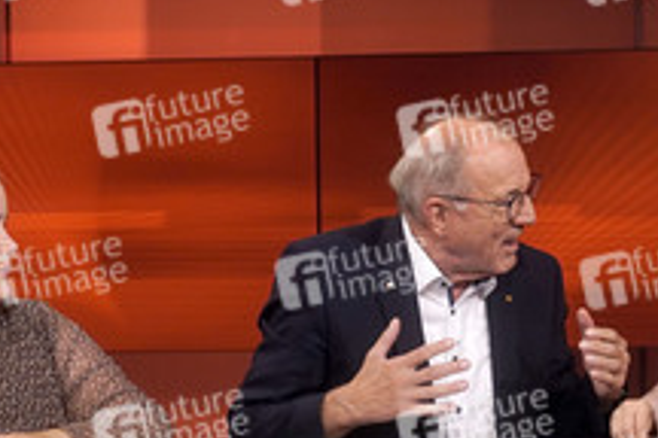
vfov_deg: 14.5
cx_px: 394
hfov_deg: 21.7
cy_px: 350
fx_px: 1718
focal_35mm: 94
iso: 640
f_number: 2
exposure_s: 1/400
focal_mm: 30
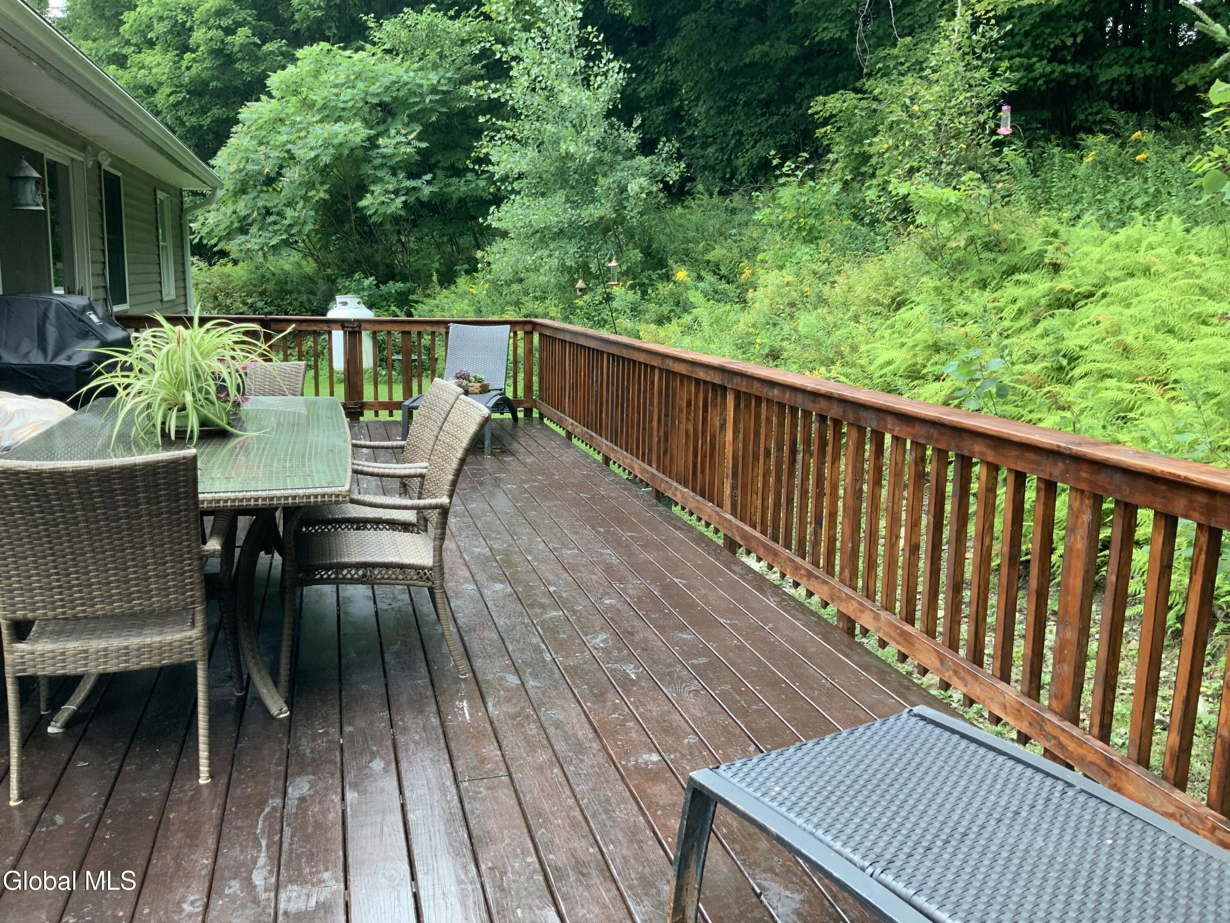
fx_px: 1030
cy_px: 462
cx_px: 615
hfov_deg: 61.7
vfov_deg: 48.2
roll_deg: -1.0
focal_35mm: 29
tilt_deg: -10.1
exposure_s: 1/122
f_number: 1.8
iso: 50
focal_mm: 3
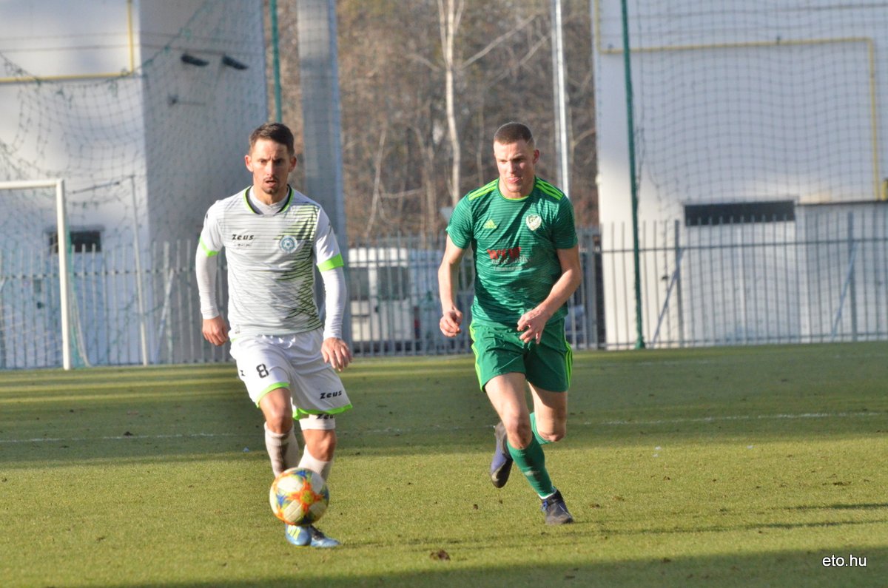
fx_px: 8124
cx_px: 444
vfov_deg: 4.1
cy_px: 294
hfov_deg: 6.3
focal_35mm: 330
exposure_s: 1/4000
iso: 3200
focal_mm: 220
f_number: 8
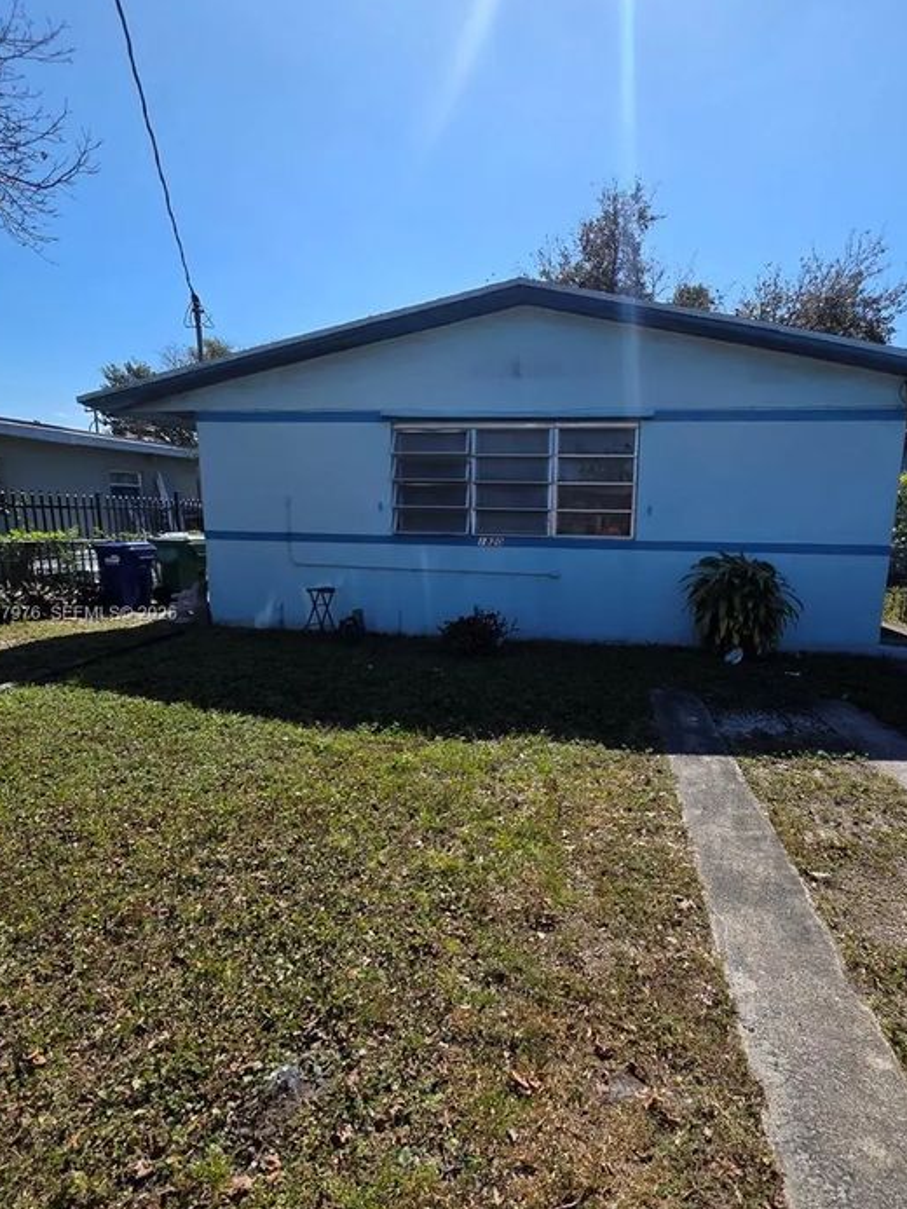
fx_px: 559
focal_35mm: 16
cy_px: 615
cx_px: 506
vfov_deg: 94.5
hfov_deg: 77.8
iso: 40
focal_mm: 2.2
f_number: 1.9
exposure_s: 1/2423
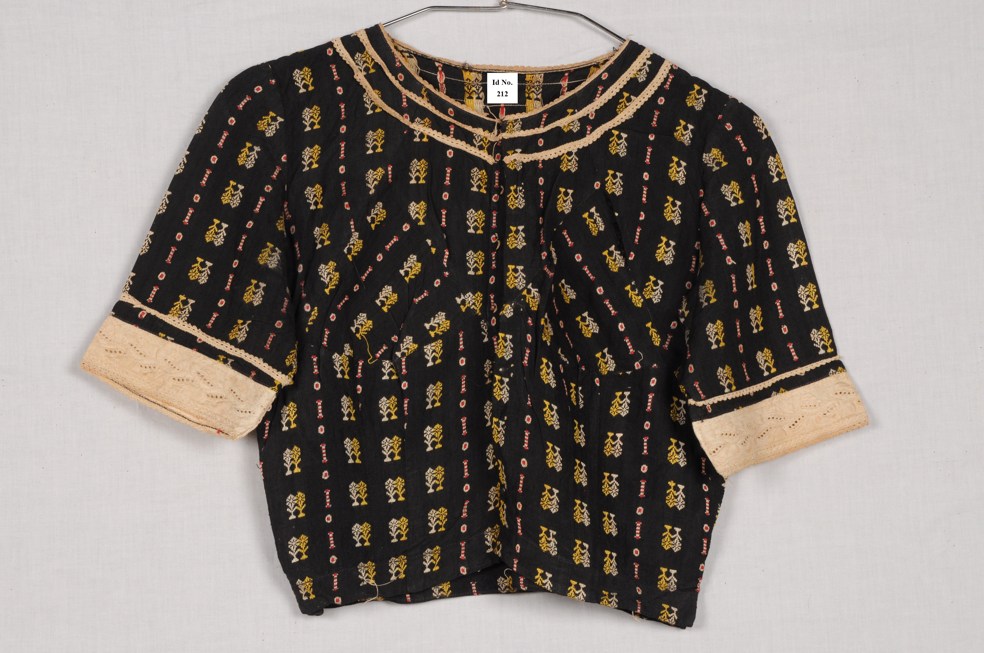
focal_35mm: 112
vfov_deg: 12.1
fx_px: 3071
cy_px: 326
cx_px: 492
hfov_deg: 18.2
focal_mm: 75
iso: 400
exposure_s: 1/4
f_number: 16
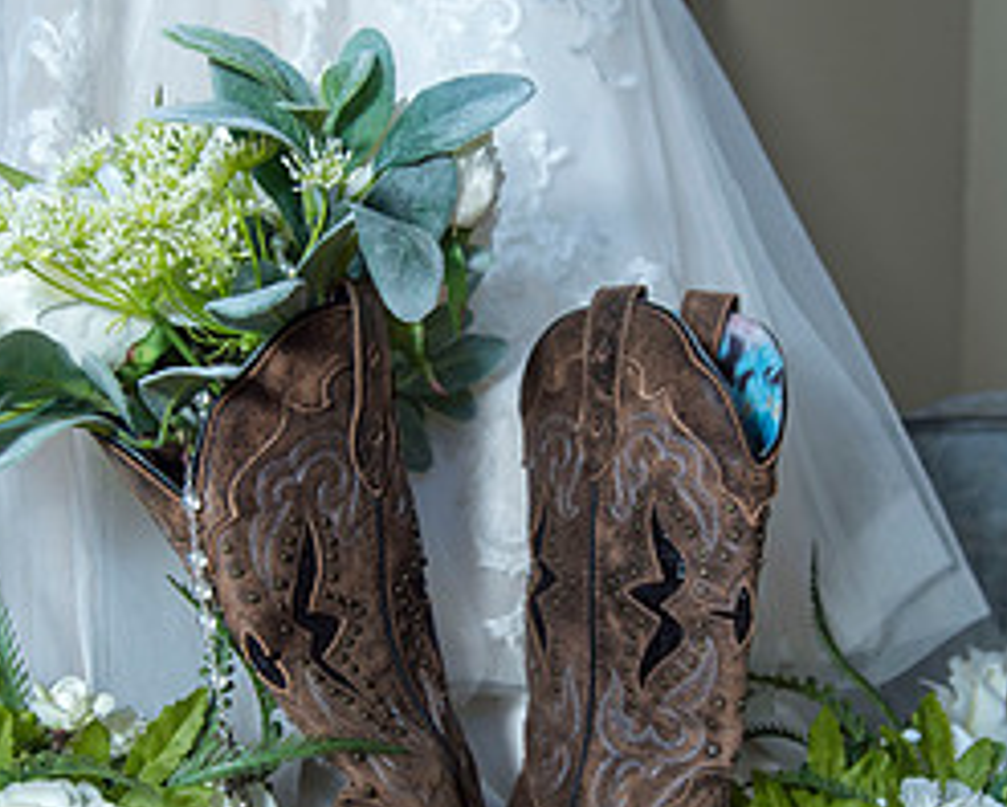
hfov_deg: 44.8
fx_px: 1223
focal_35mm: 41
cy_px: 542
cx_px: 512
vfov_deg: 36.1
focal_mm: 24
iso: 1250
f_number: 4
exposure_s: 1/320
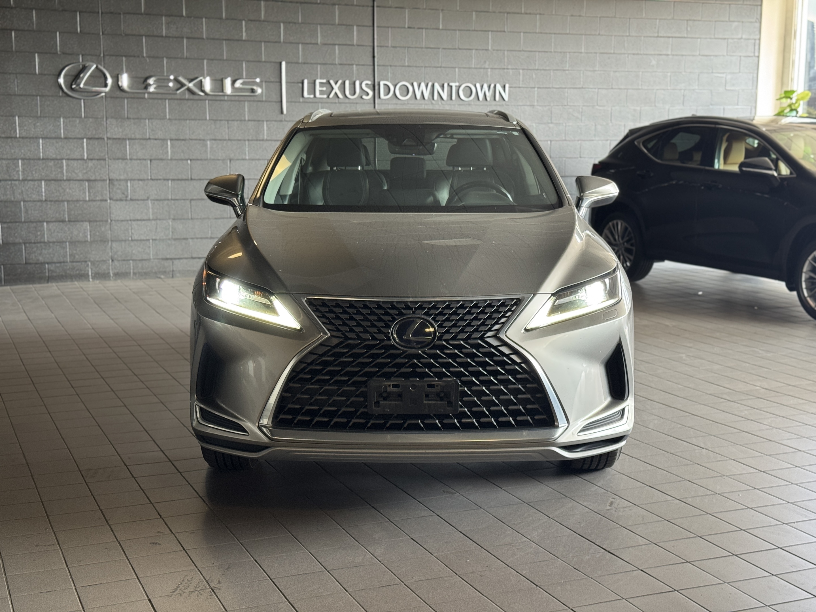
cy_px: 306
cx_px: 408
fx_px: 1131
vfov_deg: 30.3
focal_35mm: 48
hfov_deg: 39.7
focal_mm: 6.76
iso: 100
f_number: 1.78
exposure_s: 1/60
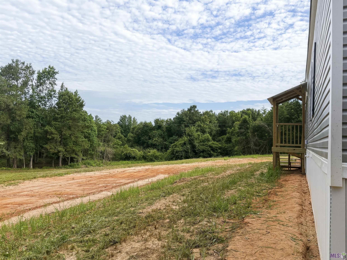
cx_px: 174
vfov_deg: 53.1
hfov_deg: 67.3
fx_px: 261
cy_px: 130
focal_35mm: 26
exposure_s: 1/2500
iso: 50
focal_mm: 6
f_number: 1.6
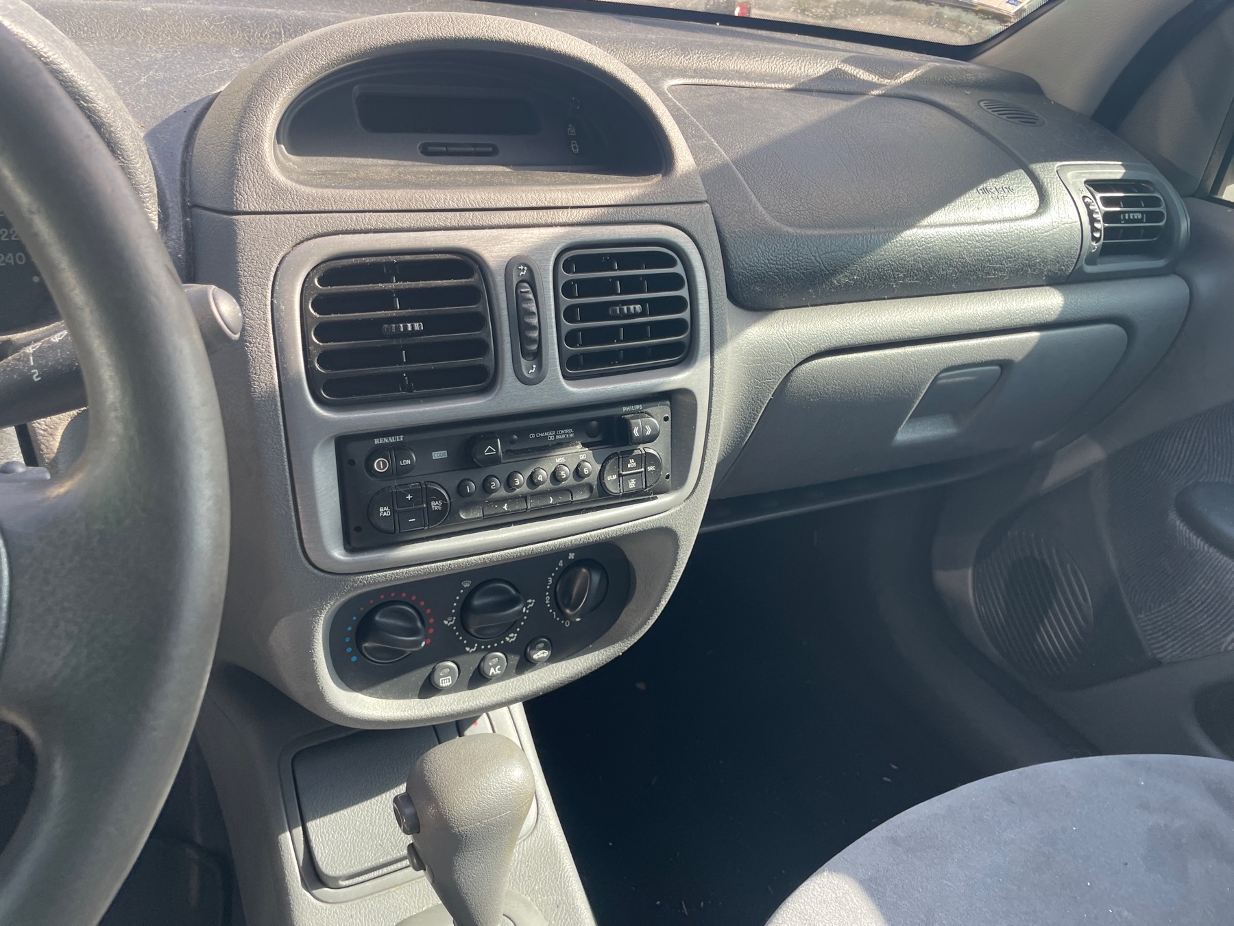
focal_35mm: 26
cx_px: 617
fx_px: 927
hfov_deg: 67.3
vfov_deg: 53.1
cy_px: 463
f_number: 1.6
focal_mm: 4.2
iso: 32
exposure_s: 1/326
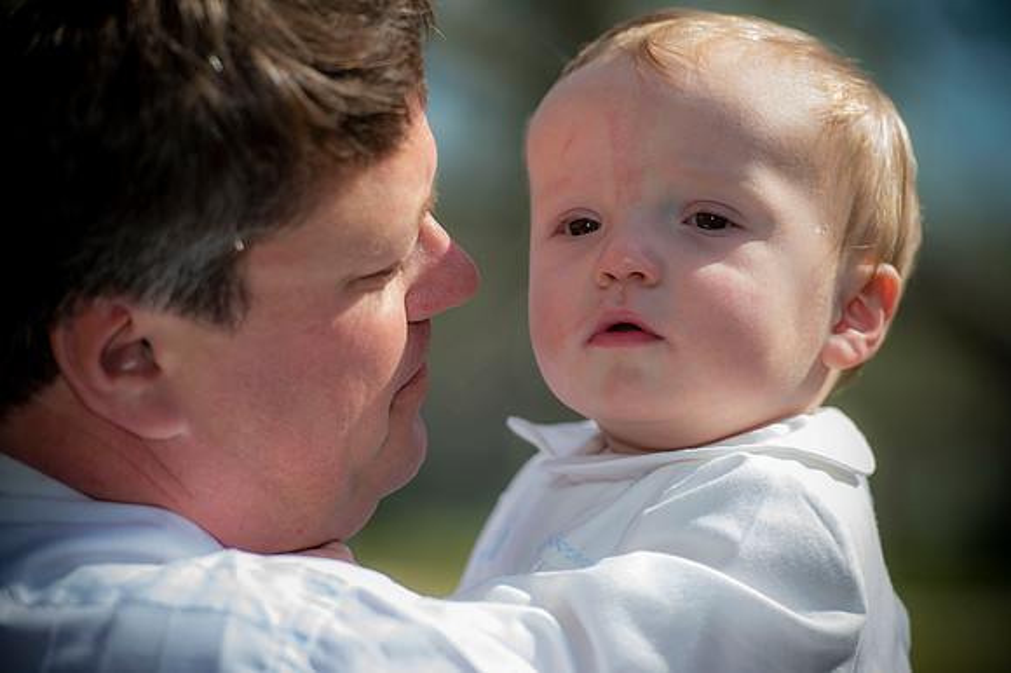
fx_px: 5613
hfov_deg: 10.3
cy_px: 336
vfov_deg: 6.9
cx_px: 506
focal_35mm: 200
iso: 50
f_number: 4
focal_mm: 200
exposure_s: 1/400
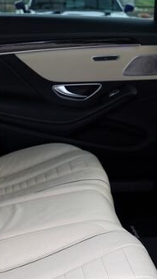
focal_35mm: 76
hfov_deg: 15.8
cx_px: 122
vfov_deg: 27.8
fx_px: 562
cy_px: 153
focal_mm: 24
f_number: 4.5
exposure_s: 1/80
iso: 100
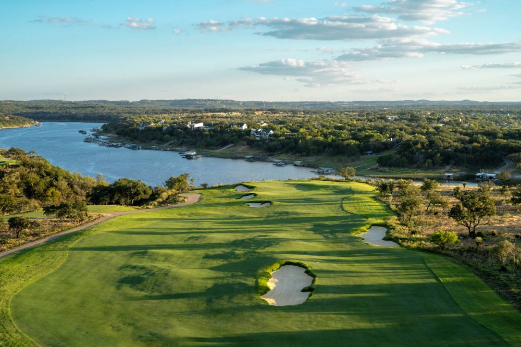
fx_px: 723
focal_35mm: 50
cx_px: 260
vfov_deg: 27.0
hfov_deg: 39.6
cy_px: 174
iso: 100
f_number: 10
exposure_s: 1/125
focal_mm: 50
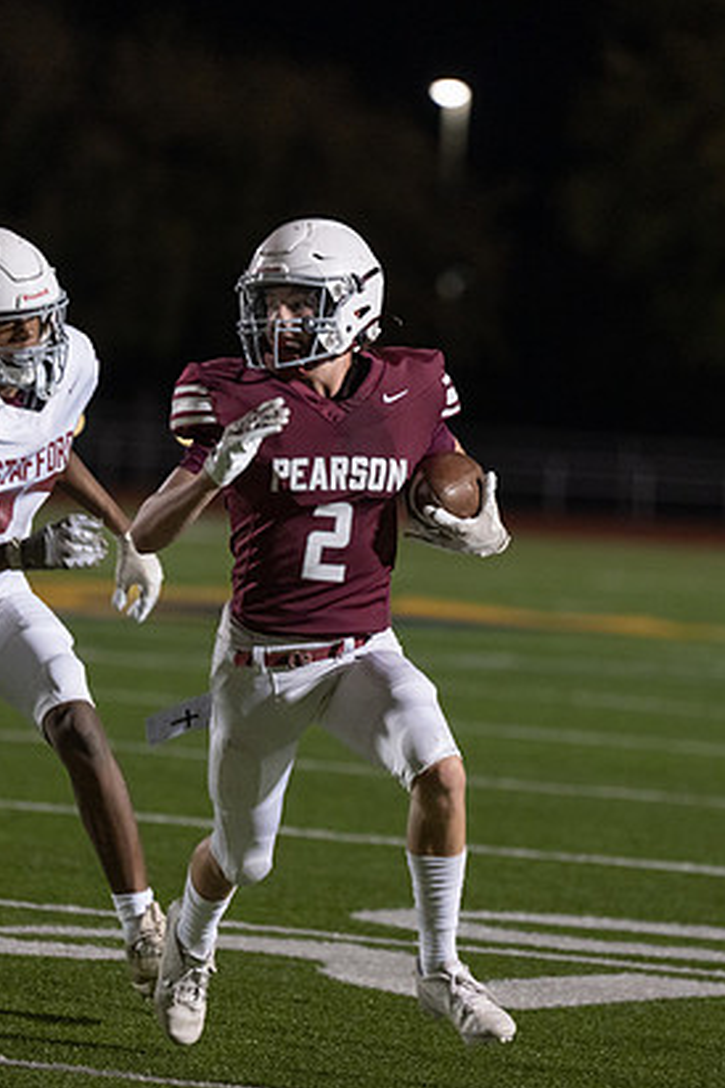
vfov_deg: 6.4
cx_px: 326
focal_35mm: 323
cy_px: 477
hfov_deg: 4.3
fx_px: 9757
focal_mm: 188
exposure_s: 1/1000
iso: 1600
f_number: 2.8
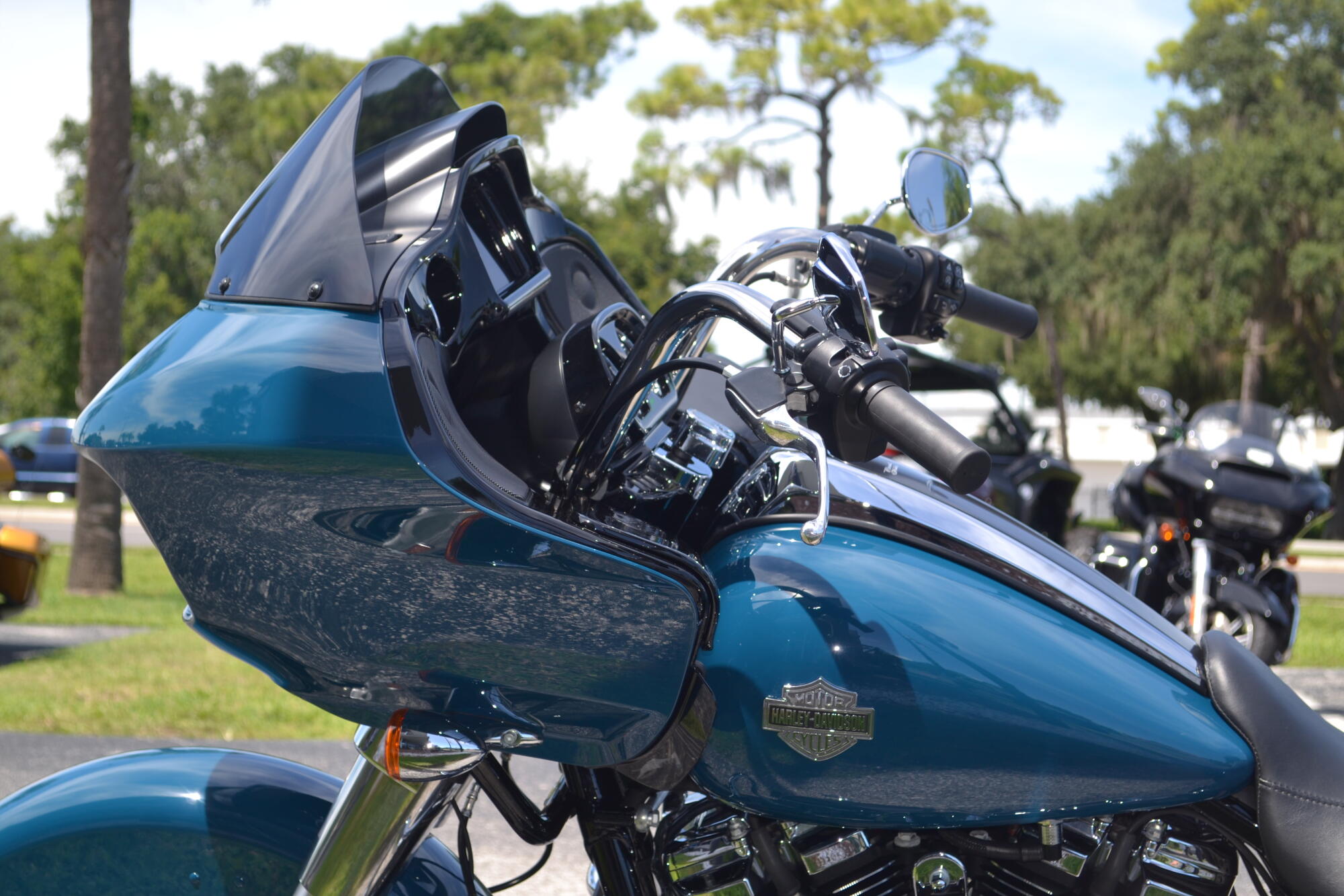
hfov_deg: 29.2
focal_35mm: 69
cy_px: 448
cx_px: 672
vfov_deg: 19.7
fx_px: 2576
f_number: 6.3
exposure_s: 1/200
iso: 100
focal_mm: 46
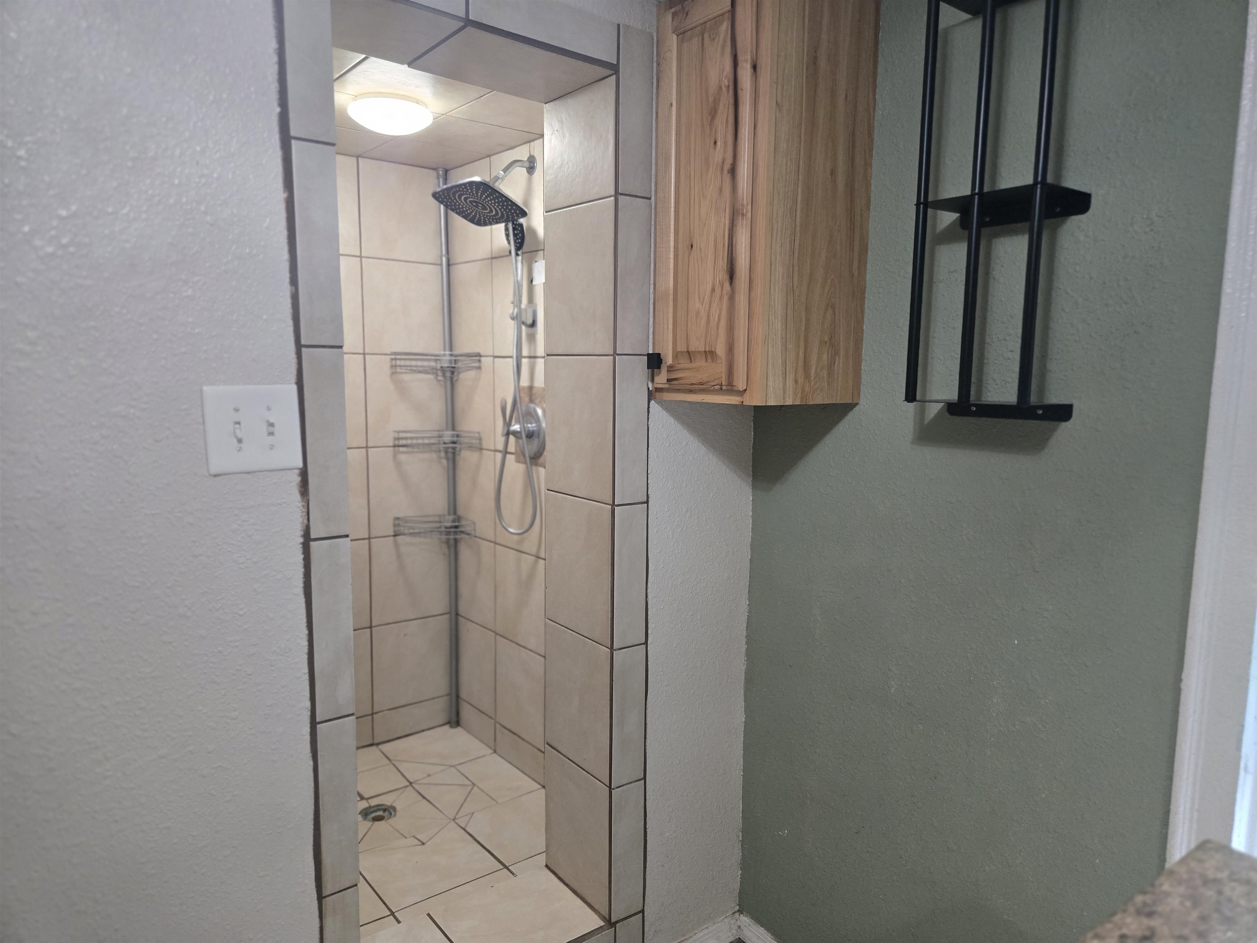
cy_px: 472
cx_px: 628
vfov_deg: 58.9
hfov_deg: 73.9
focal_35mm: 23
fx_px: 835
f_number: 1.8
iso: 800
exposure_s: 1/120
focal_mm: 5.4
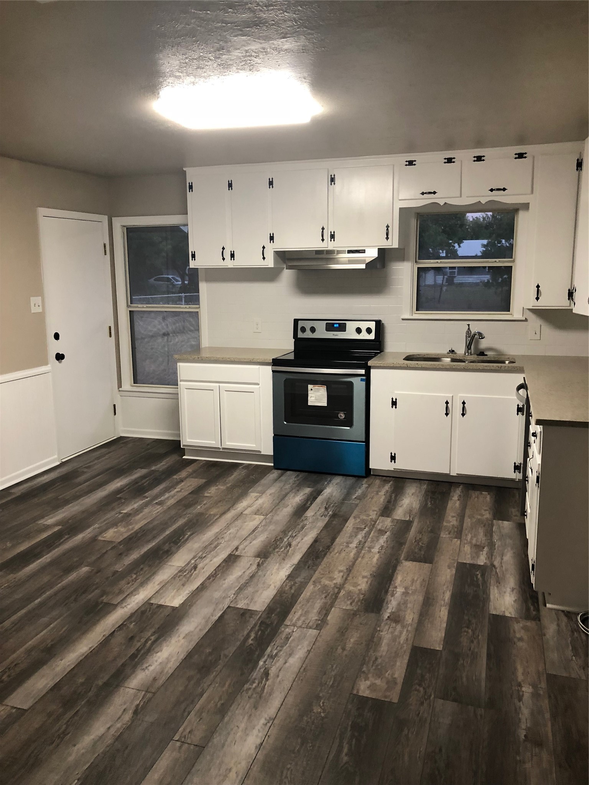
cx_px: 294
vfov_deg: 63.4
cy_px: 392
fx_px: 635
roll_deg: +0.2
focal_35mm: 28
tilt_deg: -11.4
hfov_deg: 49.7
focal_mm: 4
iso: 50
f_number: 1.8
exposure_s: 1/15
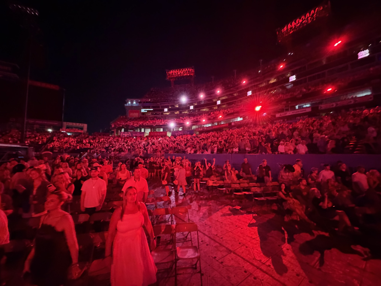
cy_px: 143
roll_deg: -0.6
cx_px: 190
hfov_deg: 102.1
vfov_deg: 85.7
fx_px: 154
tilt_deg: +0.5
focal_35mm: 14
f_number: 2.2
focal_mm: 2.22
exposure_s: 1/30
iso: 1600
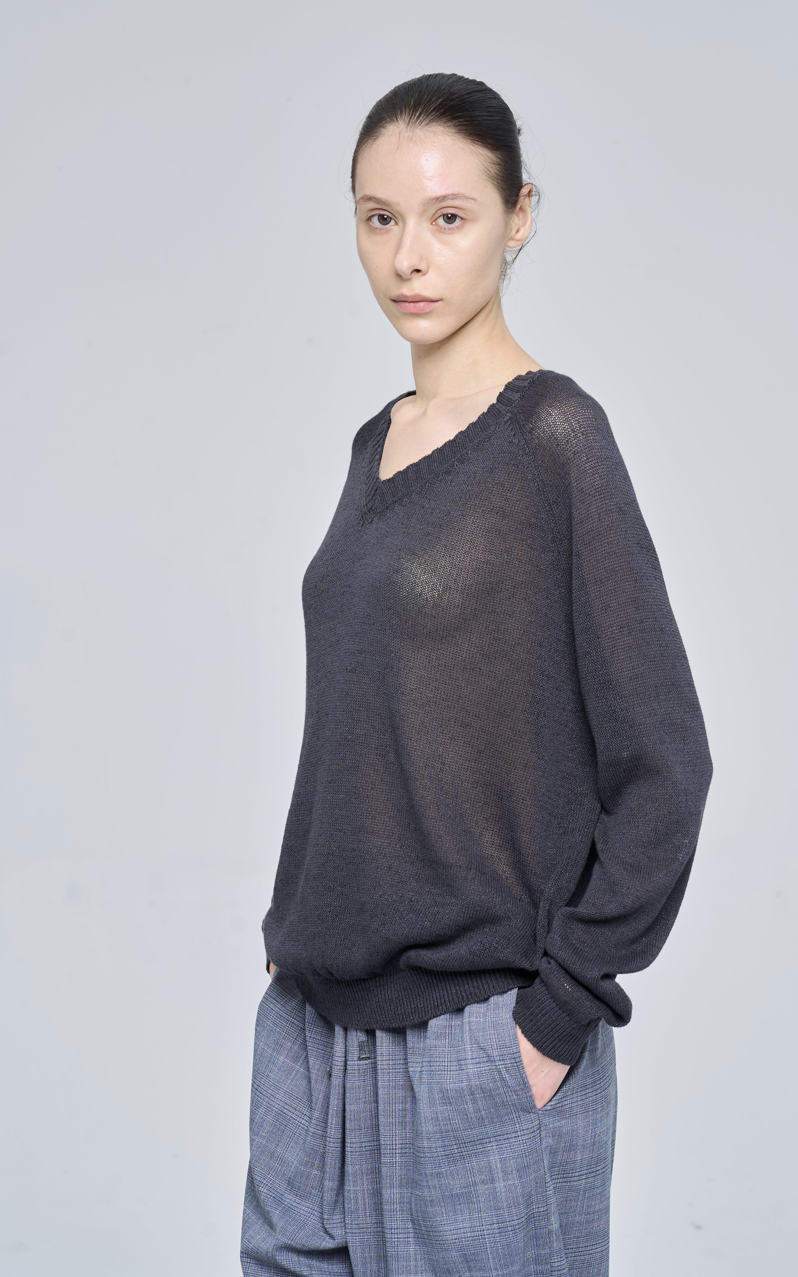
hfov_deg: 14.2
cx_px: 445
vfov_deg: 22.6
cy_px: 665
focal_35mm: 92
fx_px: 3201
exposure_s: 1/125
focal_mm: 85
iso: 200
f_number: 8
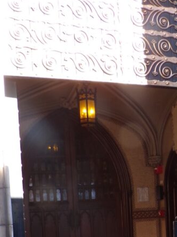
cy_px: 227
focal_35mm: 56
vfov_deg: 32.1
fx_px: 382
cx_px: 132
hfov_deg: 25.8
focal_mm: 4.3
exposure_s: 1/50
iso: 100
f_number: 3
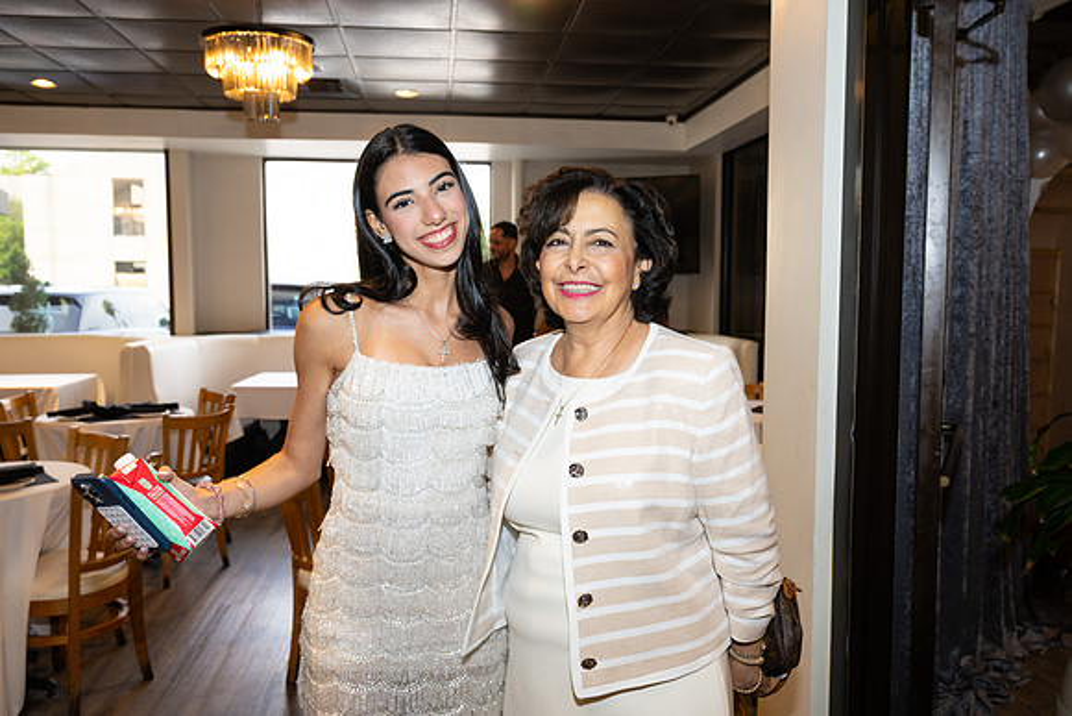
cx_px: 536
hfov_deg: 63.6
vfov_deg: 45.0
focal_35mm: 29
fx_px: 864
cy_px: 358
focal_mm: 29
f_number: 5.6
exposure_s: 1/80
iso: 800
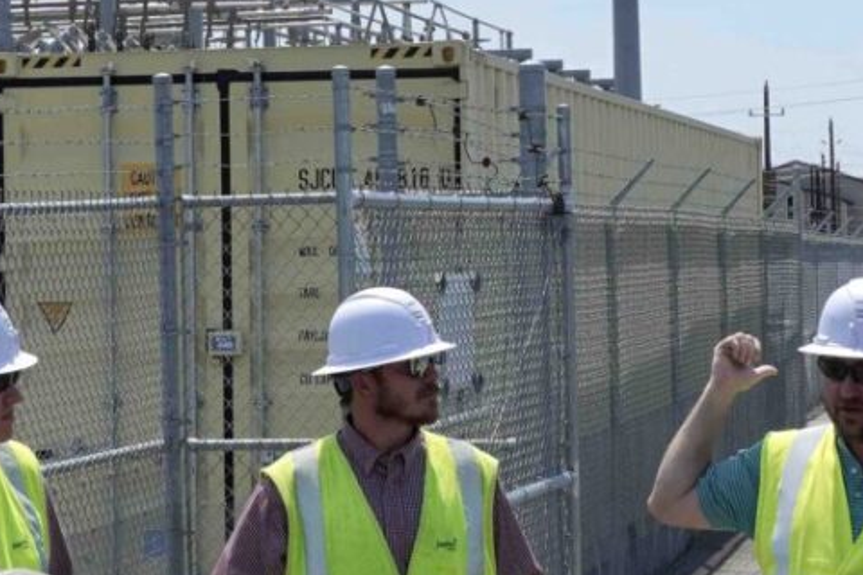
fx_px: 3020
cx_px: 520
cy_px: 248
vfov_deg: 10.9
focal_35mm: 126
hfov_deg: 16.2
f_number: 9
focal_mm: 21
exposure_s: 1/400
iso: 100
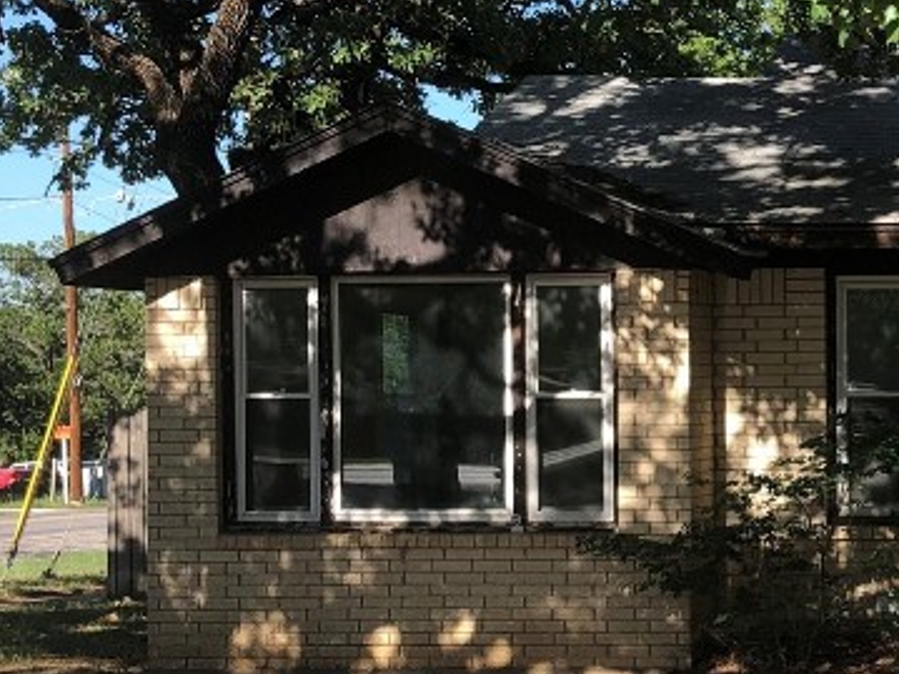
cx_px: 1002
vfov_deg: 18.4
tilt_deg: -1.5
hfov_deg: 22.9
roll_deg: +0.6
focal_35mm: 80
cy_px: 408
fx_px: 2077
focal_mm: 3.99
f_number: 1.8
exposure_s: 1/725
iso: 20
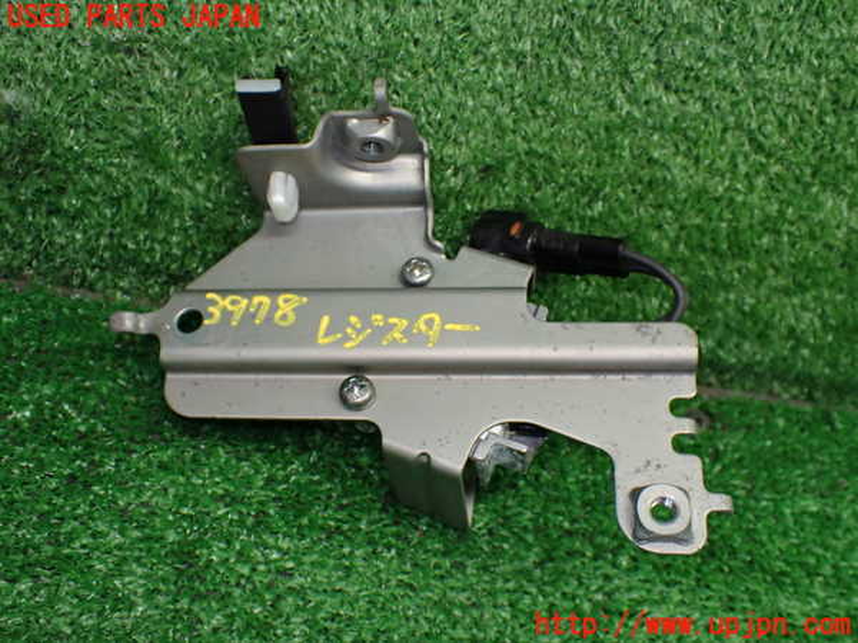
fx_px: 942
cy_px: 322
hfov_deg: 49.0
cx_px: 429
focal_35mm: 38
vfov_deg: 37.7
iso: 800
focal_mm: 6.83
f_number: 2.7
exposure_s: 1/160
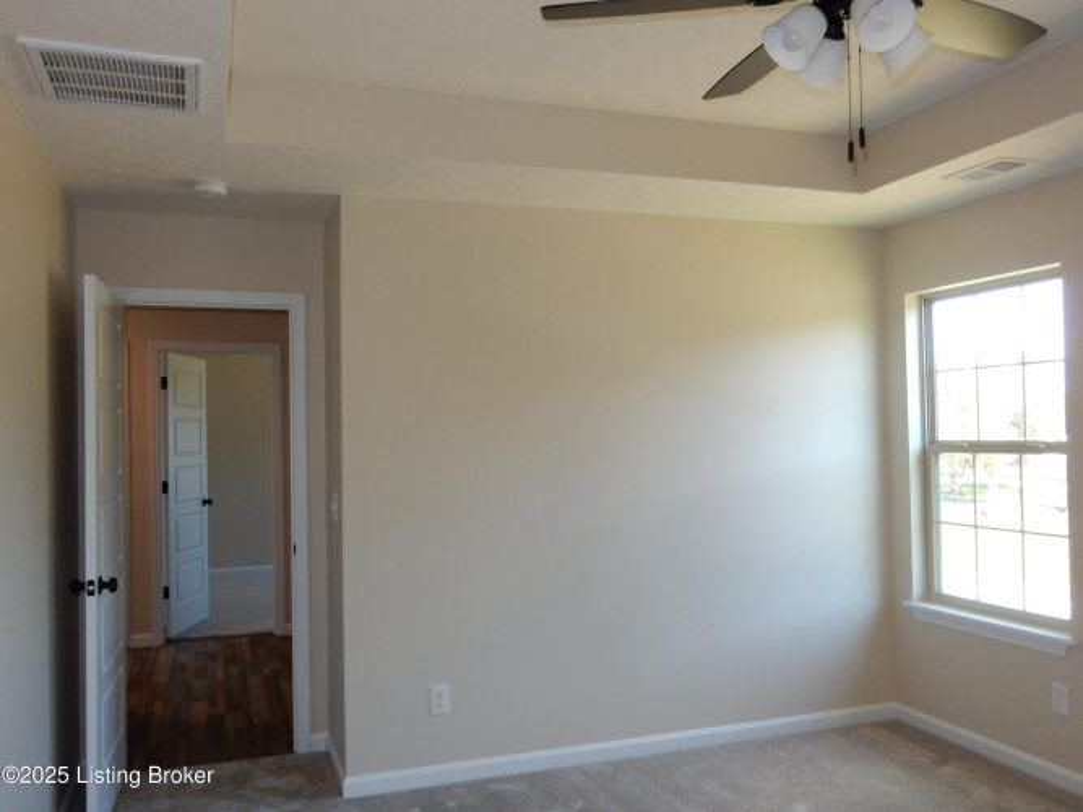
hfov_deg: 60.0
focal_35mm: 30
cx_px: 542
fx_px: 938
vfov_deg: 46.8
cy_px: 406
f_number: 4
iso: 140
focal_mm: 5.4
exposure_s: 1/30
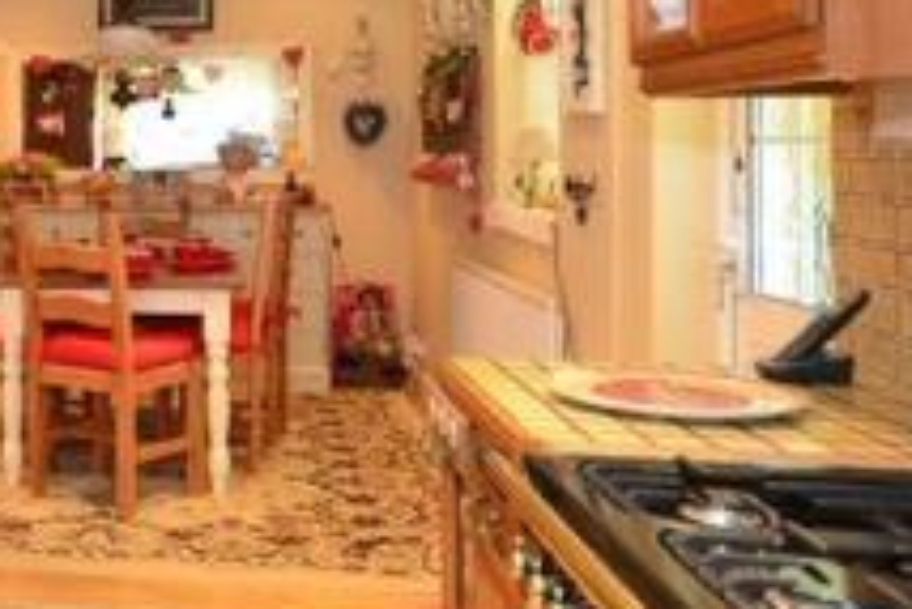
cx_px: -60
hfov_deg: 36.9
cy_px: 100
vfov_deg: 28.5
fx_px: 1166
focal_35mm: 46
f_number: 5.6
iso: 400
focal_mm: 10
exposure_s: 1/10
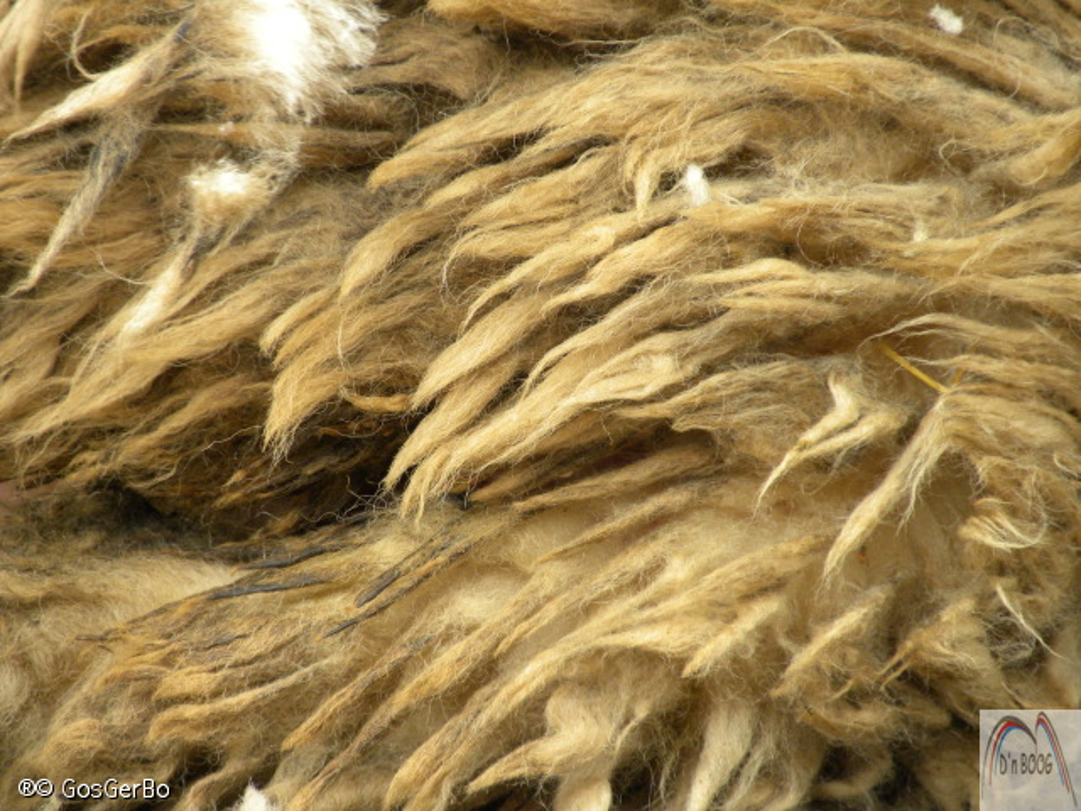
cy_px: 406
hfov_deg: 3.2
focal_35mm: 624
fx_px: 19486
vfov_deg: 2.4
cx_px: 540
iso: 192
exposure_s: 1/146
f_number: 5
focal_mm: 110.4
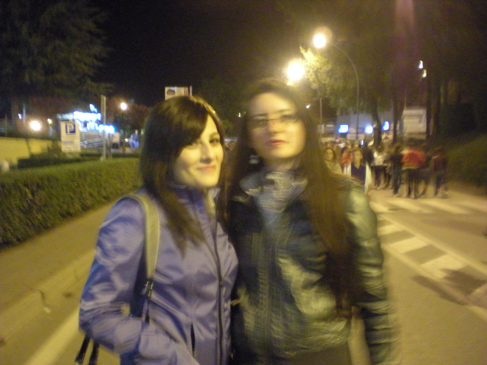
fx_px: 535
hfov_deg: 49.0
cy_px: 182
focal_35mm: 38
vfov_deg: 37.7
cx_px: 244
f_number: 3.1
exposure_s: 1/4.4
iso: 800
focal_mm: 6.3
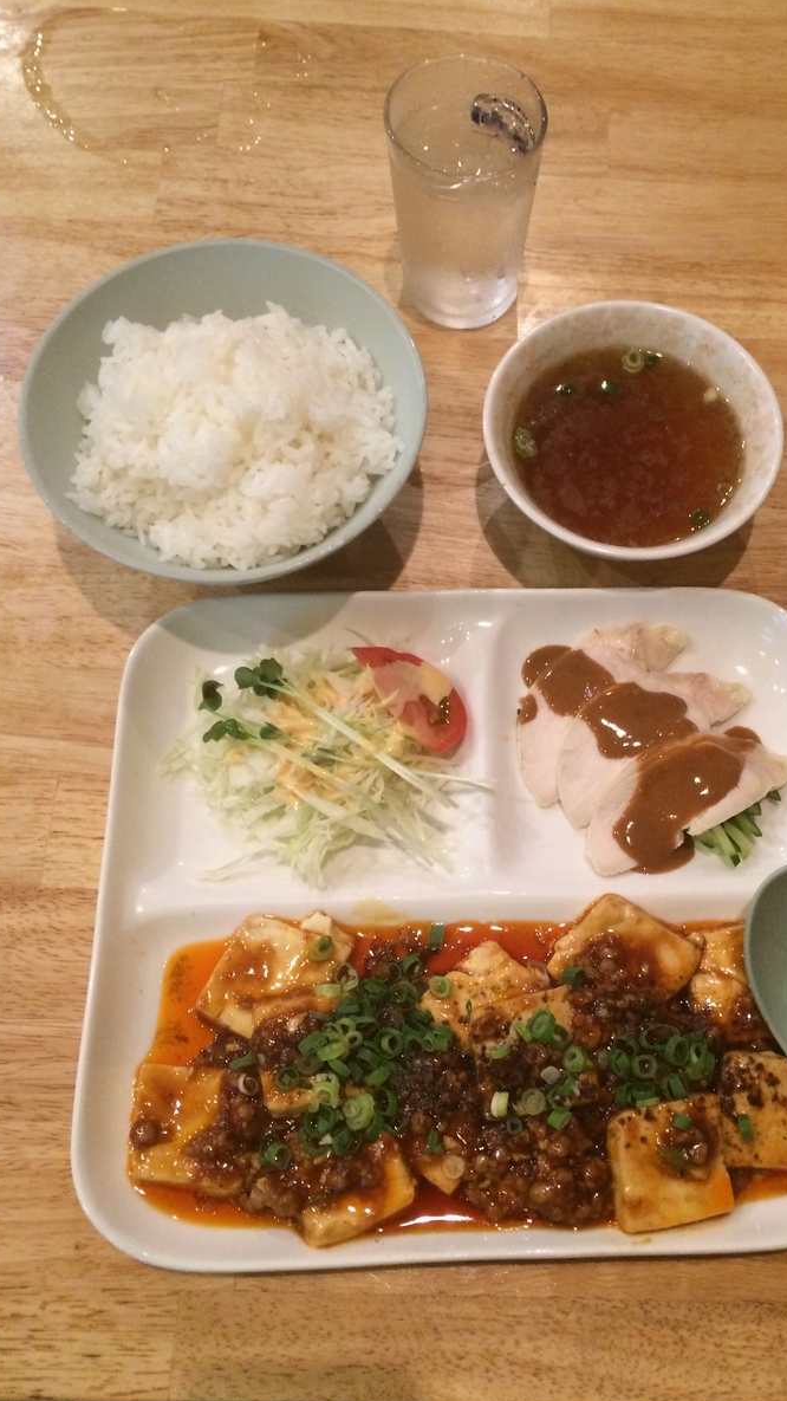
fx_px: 1188
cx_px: 500
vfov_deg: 61.0
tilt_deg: -69.7
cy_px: 706
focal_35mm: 32
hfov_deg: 36.4
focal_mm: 4.15
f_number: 2.2
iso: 200
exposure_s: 1/30
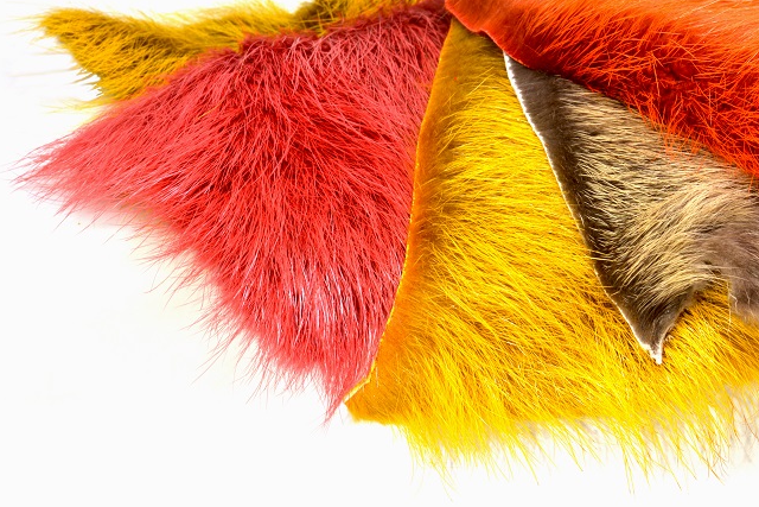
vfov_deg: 8.4
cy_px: 160
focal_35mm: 164
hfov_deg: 12.5
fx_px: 3458
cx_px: 523
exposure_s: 1/10
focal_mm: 105
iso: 100
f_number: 16
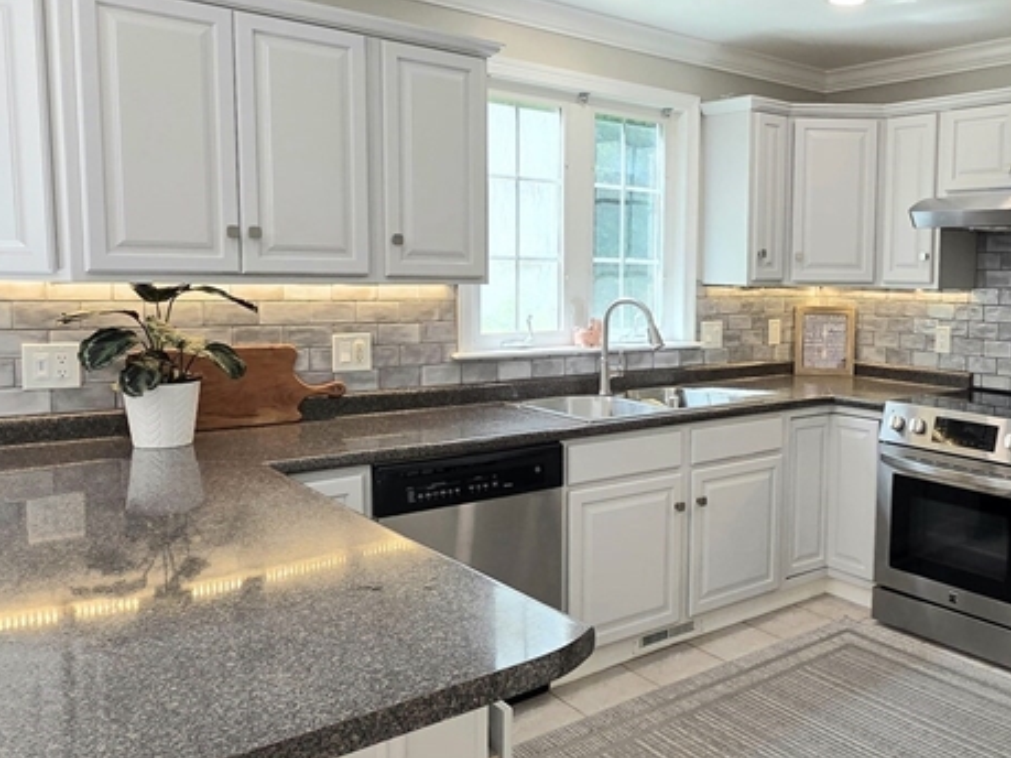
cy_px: 375
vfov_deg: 48.2
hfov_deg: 59.2
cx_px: 727
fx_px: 847
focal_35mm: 29
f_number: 2.2
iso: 80
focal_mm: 2.2
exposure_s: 1/120
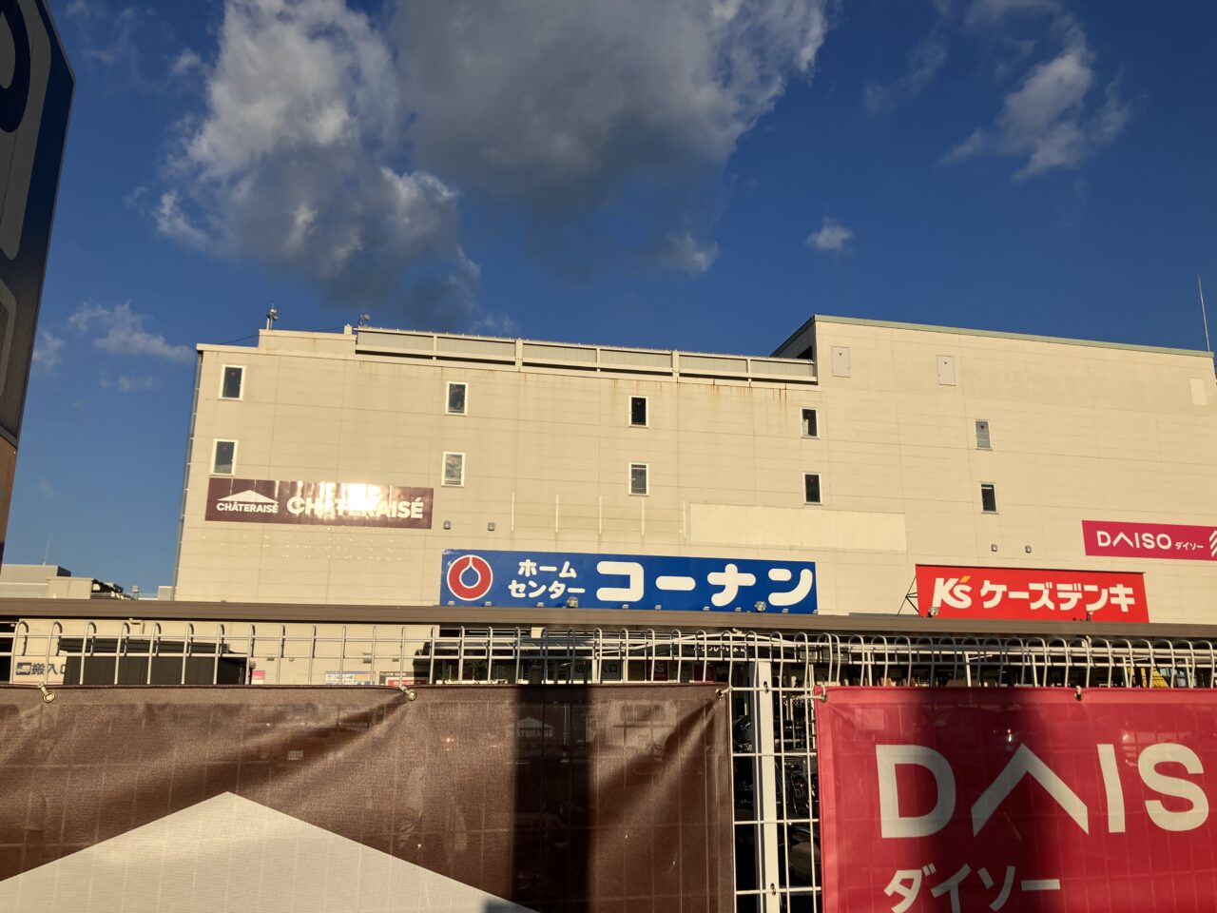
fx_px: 984
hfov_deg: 63.4
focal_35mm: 28
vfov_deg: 49.7
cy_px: 456
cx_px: 608
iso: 32
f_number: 1.8
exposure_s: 1/3745
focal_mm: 3.99
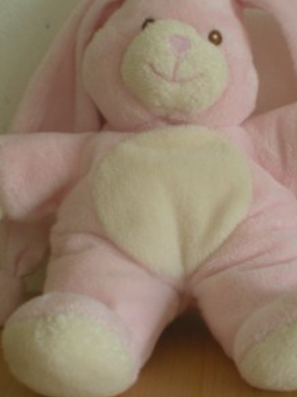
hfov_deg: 21.6
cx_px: 178
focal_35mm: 68
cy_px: 186
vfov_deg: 28.6
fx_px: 778
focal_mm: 6.3
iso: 200
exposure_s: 1/33.5
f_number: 3.1
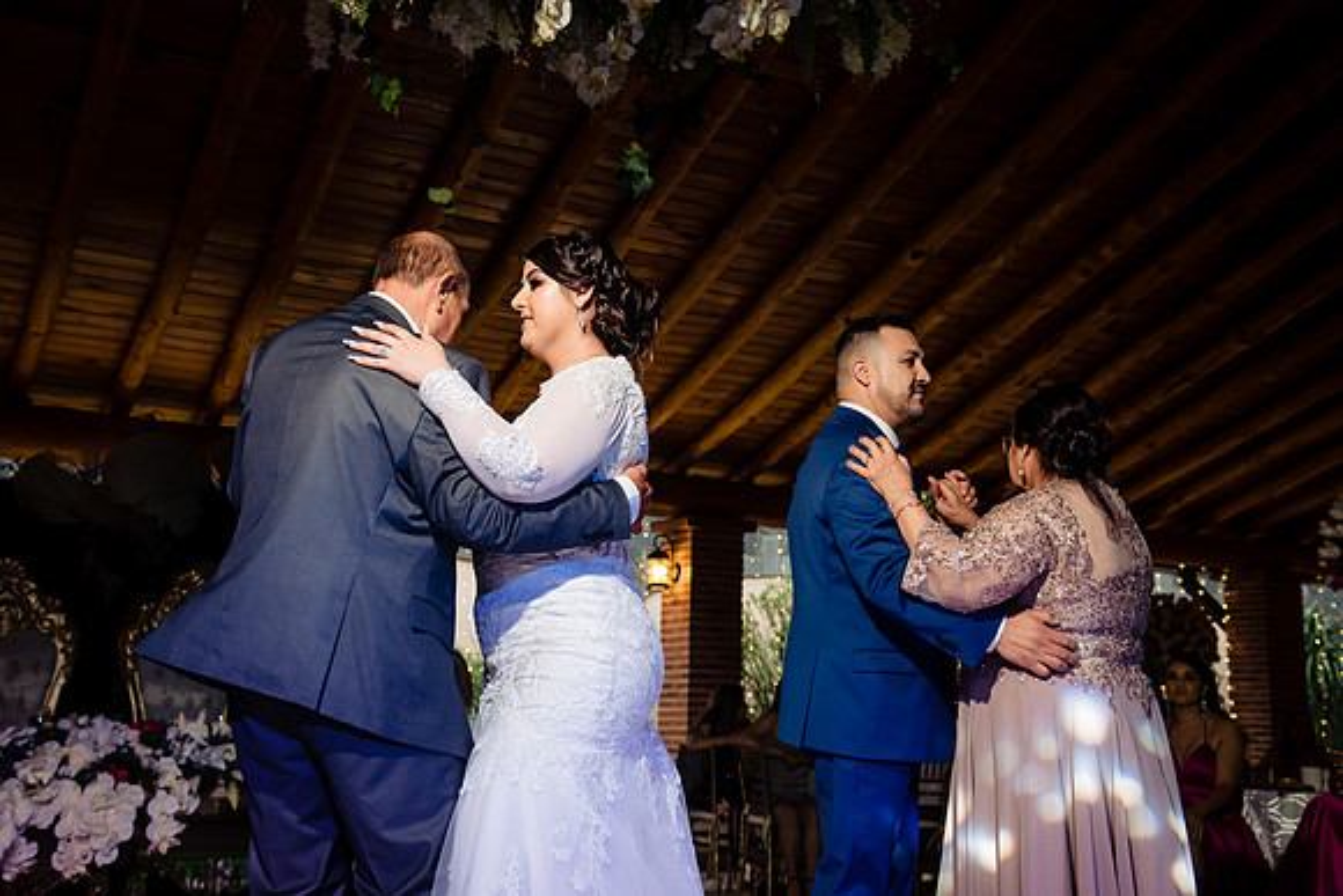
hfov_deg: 42.7
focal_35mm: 46
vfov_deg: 29.3
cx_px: 672
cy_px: 448
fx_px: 1716
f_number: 6.3
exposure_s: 1/200
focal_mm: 46
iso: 2000
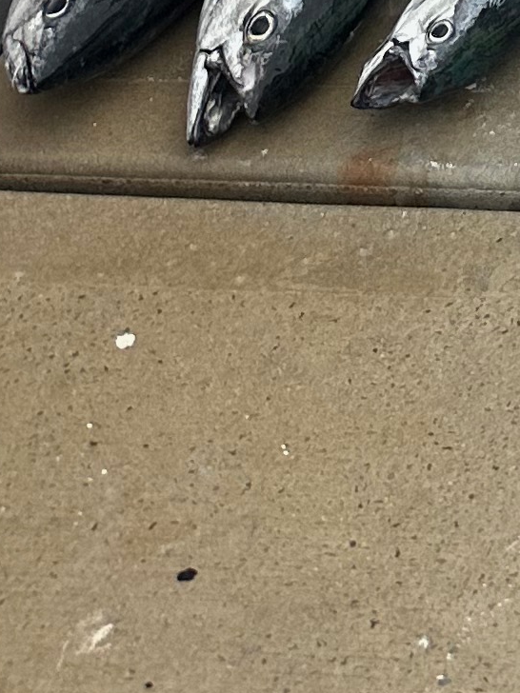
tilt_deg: -13.4
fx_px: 2664
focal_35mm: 133
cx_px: 1427
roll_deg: +0.1
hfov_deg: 9.4
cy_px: -1018
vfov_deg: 11.8
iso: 80
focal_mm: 6.86
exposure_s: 1/384
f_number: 1.78
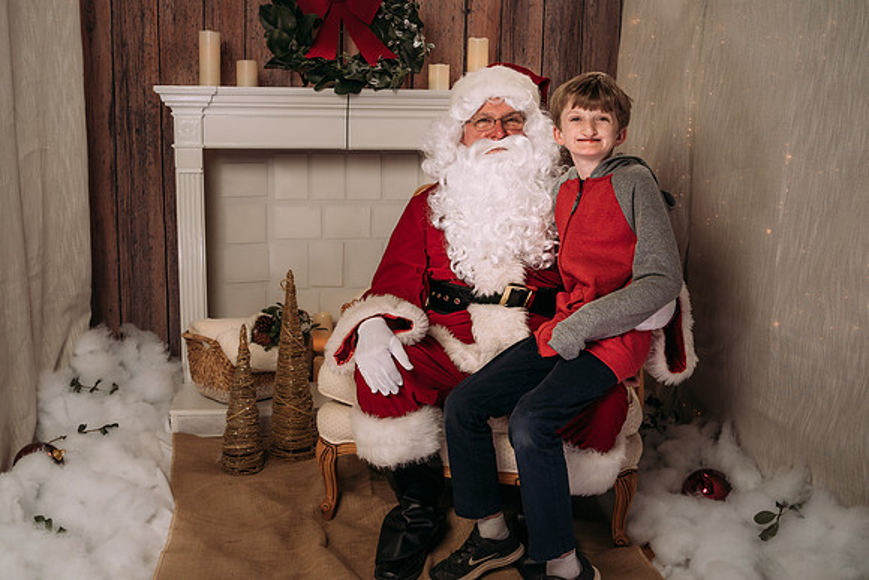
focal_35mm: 39
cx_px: 411
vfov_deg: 34.2
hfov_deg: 49.5
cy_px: 288
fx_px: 942
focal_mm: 35
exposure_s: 1/100
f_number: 6.3
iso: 100
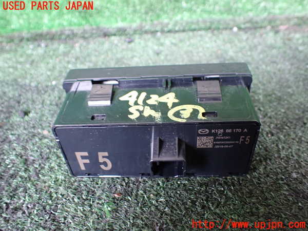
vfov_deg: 46.8
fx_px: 267
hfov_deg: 60.0
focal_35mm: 30
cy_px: 116
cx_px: 154
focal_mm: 5.4
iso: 800
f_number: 2.3
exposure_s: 1/40
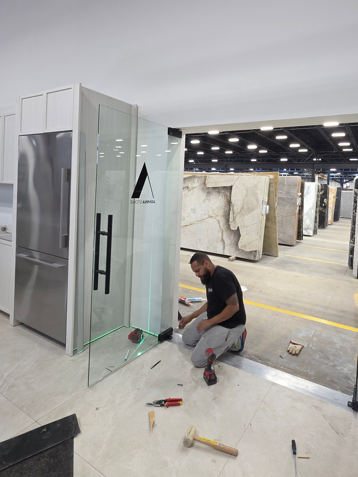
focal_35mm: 19
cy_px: 199
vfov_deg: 83.9
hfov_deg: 67.4
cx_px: 228
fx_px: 262
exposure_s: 1/120
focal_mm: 2.2
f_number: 1.9
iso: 80
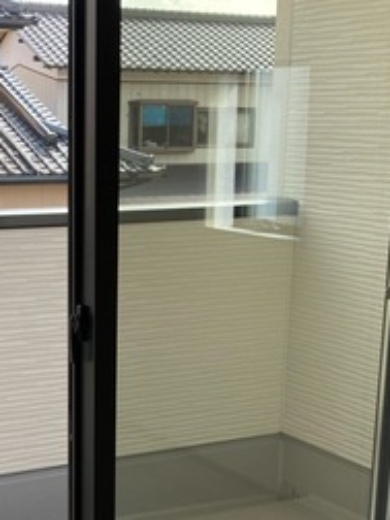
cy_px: 394
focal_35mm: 71
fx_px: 1067
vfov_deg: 27.0
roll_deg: -0.1
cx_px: 76
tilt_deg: -14.6
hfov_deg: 20.5
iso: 20
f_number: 1.8
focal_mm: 3.99
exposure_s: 1/314
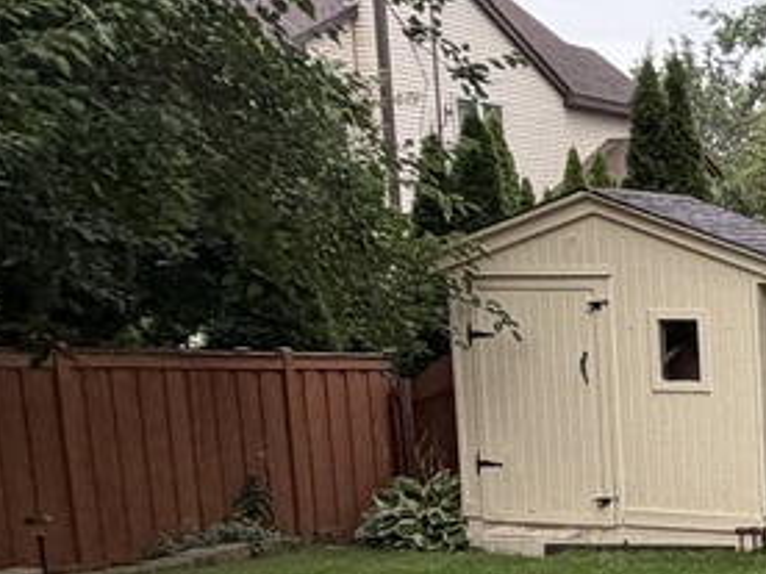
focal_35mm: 73
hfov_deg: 21.8
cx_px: 1180
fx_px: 1615
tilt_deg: -10.1
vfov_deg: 19.7
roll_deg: +0.4
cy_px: 541
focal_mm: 2.22
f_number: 2.2
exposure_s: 1/121
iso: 200
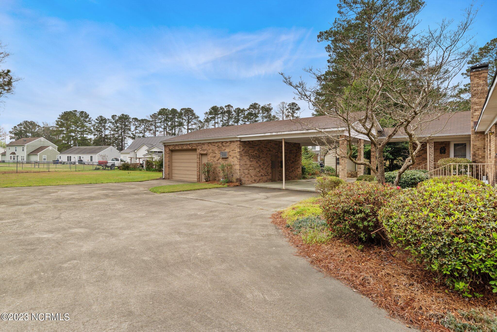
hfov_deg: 90.0
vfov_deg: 67.4
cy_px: 166
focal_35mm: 18
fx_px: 249
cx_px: 248
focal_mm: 18
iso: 200
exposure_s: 1/250
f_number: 8
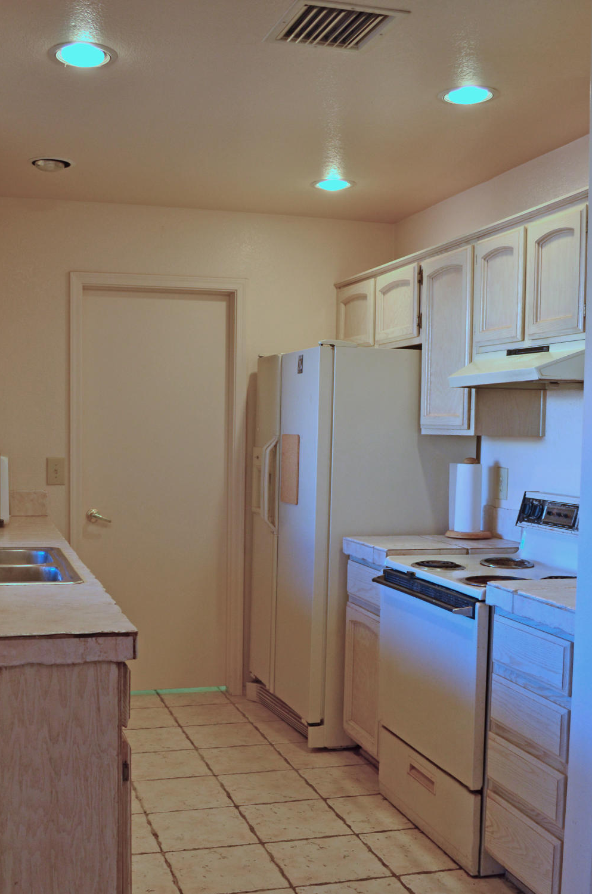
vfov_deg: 48.4
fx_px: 991
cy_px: 510
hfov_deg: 33.1
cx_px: 221
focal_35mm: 40
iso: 400
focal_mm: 20
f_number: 5
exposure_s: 1/100
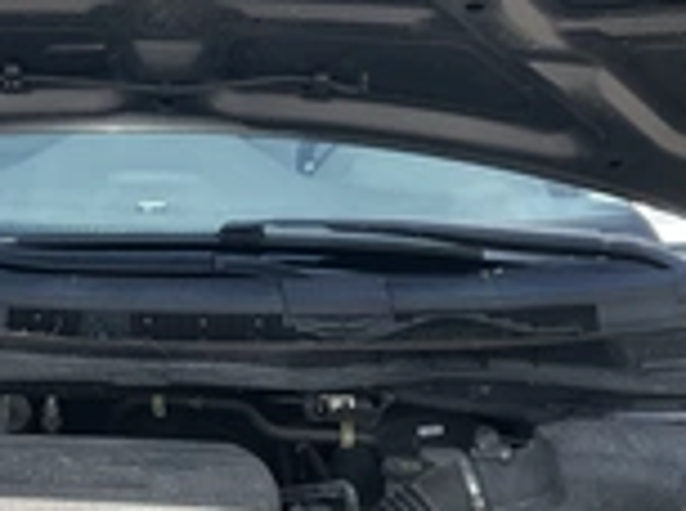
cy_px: 287
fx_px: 1503
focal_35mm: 76
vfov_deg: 19.3
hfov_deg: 25.4
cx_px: 161
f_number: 1.8
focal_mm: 3
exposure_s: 1/700
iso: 25
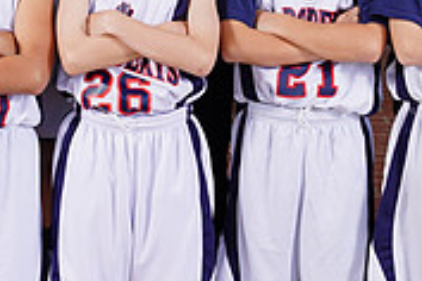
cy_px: -106
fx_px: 2579
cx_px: 207
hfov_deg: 9.4
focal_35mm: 220
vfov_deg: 6.2
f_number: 5.6
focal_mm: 67
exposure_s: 1/200
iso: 200
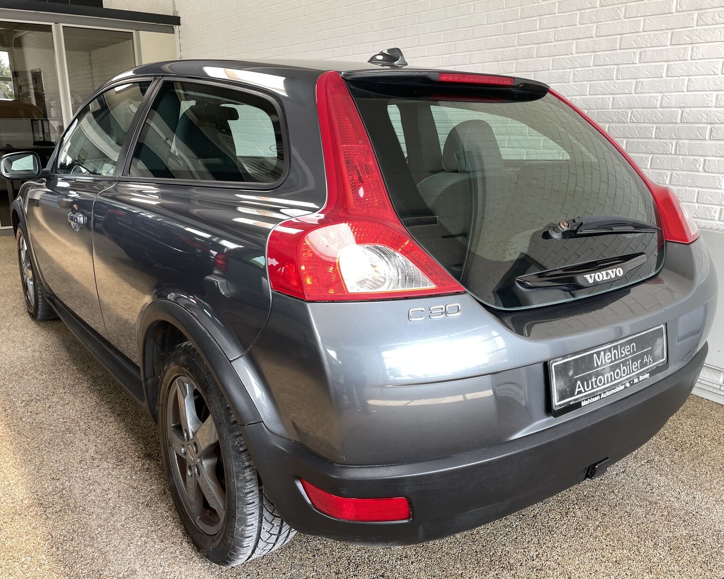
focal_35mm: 28
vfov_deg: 51.5
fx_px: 600
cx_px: 374
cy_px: 289
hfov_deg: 62.2
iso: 40
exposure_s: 1/121
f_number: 1.6
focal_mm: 4.2
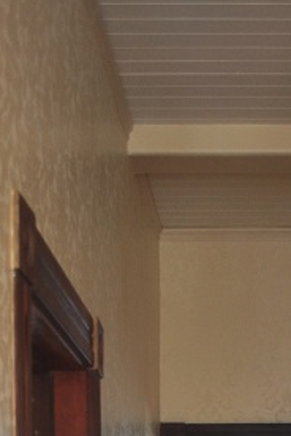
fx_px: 1067
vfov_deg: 19.7
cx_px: 302
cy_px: 678
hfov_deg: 15.2
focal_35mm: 88
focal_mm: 18
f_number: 3.5
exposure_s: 1/15
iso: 200
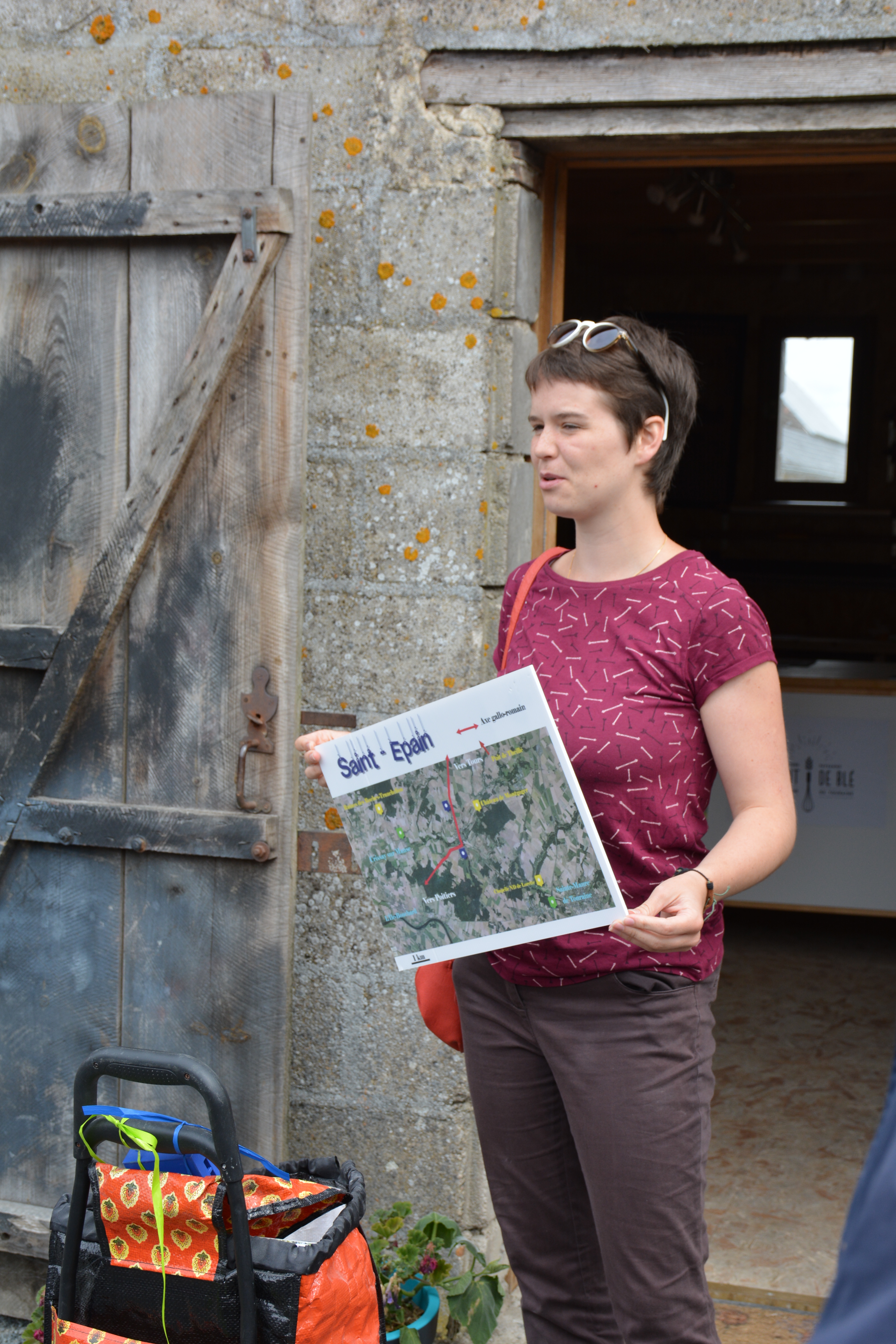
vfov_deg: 32.4
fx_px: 2315
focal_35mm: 62
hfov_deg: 21.9
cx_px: 480
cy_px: 729
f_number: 7.1
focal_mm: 38
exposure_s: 1/200
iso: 200
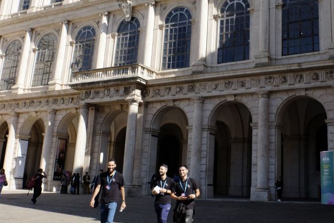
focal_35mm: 40
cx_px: 246
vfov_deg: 33.4
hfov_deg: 46.8
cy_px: 95
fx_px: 371
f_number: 7.1
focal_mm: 16
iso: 400
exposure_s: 1/420
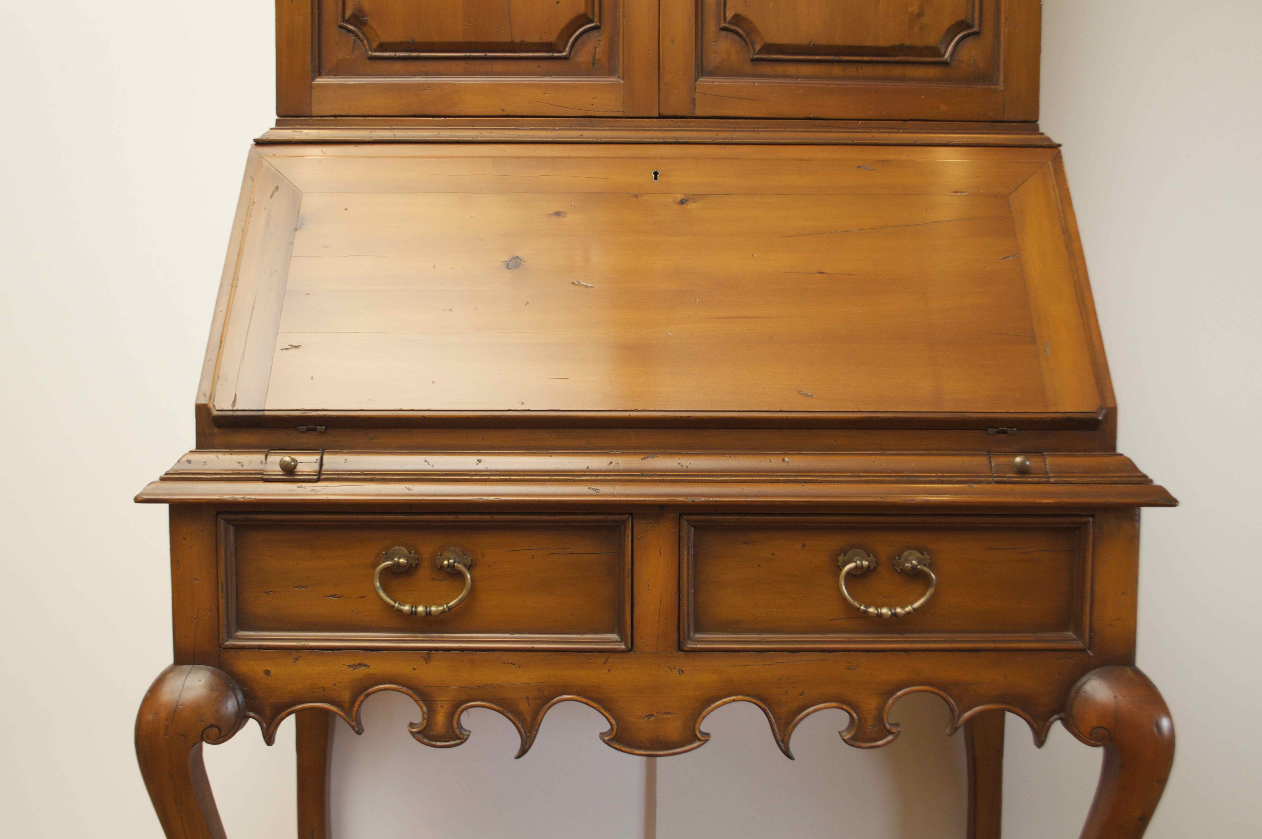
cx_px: 631
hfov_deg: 53.2
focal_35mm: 36
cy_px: 420
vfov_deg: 36.8
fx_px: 1261
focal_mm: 24
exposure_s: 1/60
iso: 800
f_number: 4
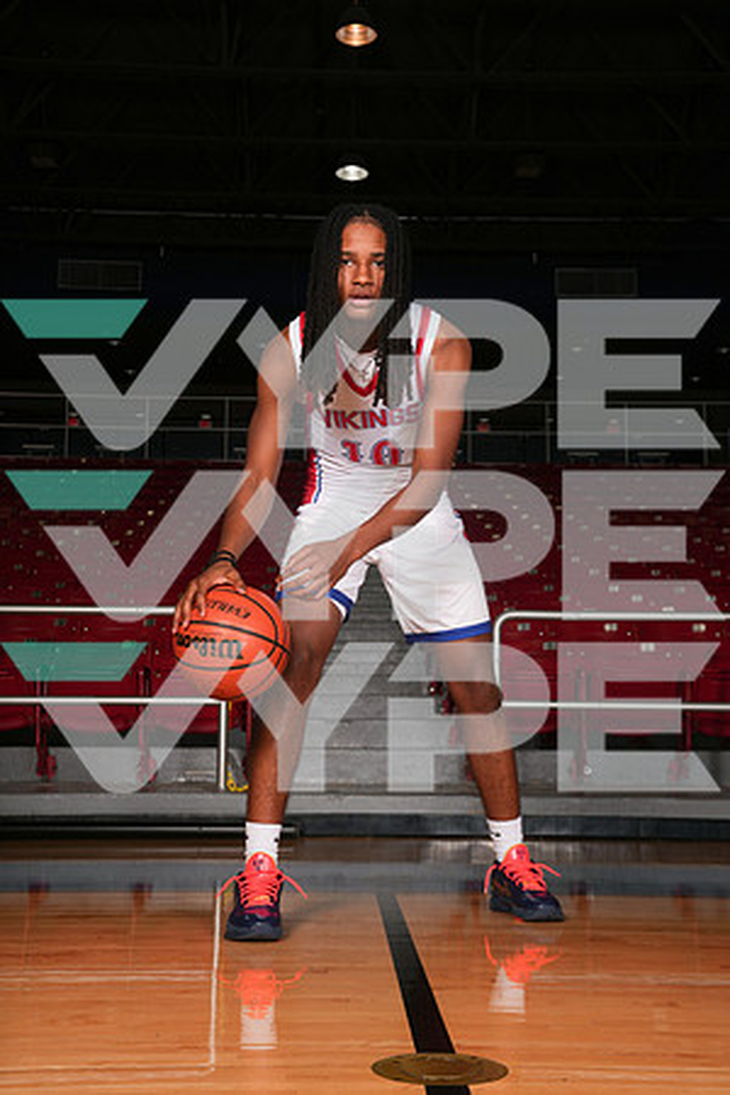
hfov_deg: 29.9
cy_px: 548
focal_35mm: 45
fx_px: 1369
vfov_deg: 43.6
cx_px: 365
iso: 400
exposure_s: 1/200
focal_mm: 45
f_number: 8
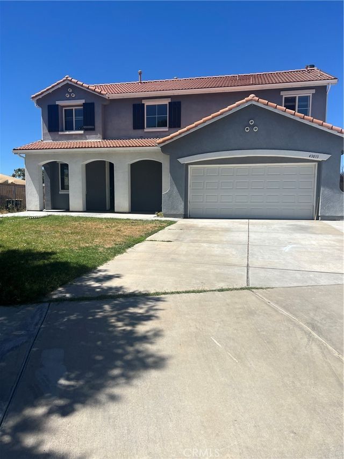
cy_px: 230
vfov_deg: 67.3
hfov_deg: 53.1
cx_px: 172
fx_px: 344
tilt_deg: -5.0
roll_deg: -0.7
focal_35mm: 26
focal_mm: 5.7
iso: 50
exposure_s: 1/5882
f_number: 1.5
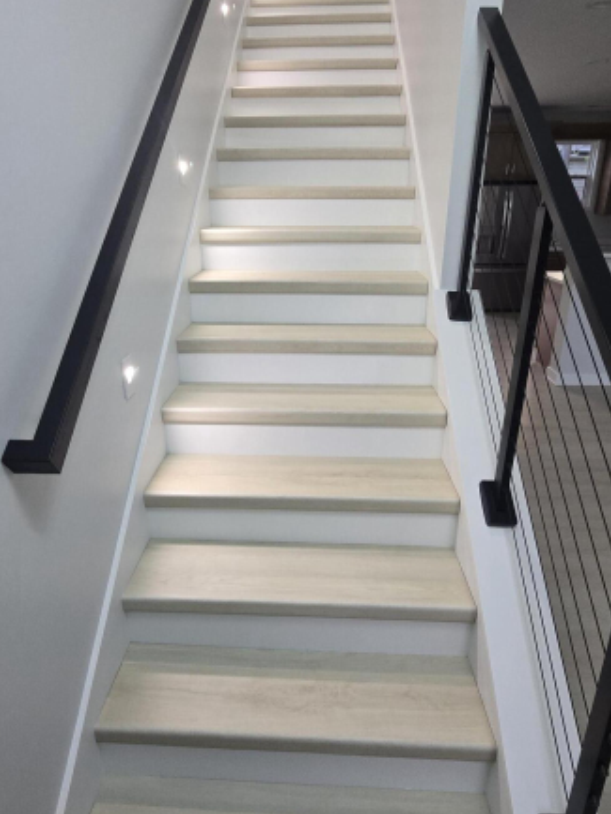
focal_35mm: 20
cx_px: 299
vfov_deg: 81.5
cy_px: 371
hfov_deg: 66.0
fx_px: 470
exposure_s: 1/60
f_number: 2.2
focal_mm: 2.2
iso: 320
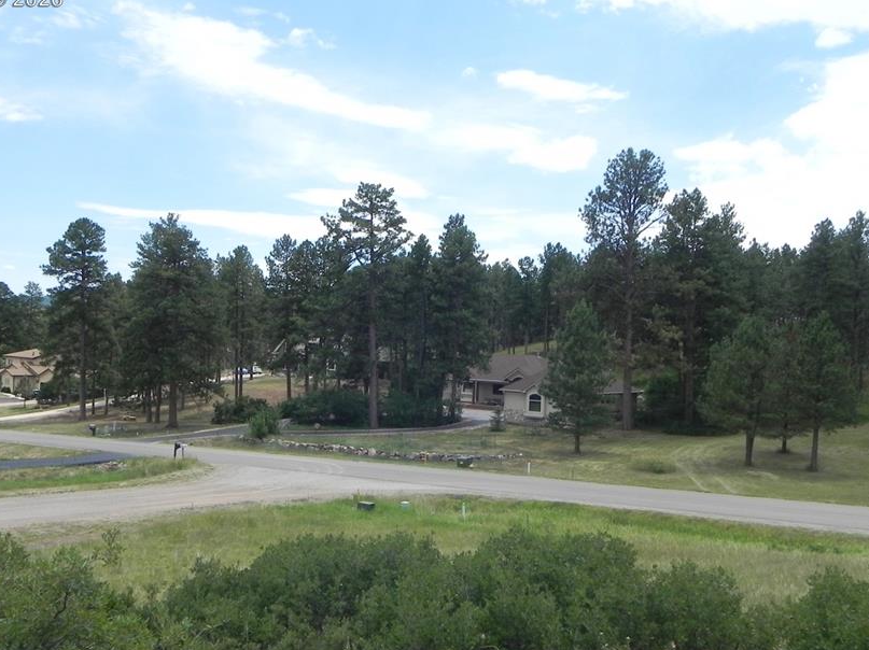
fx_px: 828
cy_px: 360
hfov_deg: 55.3
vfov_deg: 42.8
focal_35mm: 33
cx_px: 403
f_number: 7.1
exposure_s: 1/304
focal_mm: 4.6
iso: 160
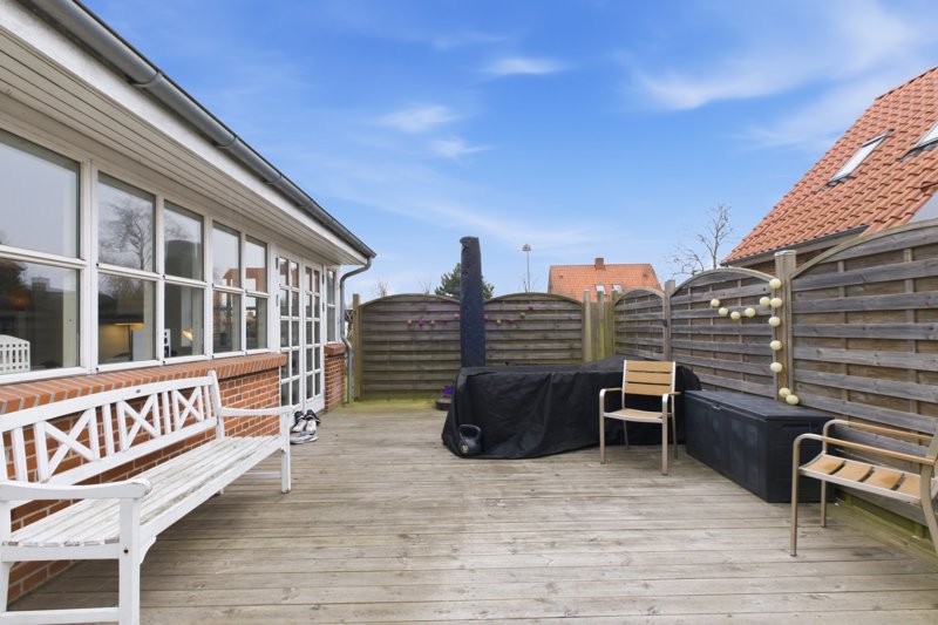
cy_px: 312
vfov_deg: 77.3
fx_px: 391
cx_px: 469
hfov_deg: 100.4
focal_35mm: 15
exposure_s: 1/100
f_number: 8
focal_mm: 10
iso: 200
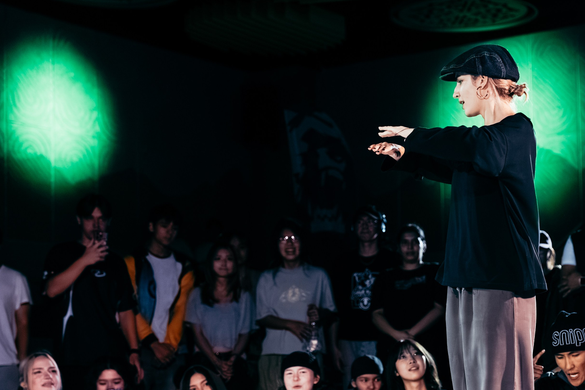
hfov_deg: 20.3
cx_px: 481
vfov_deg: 13.8
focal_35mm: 99
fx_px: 1608
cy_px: 273
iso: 3200
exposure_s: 1/800
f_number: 2.8
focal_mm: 59
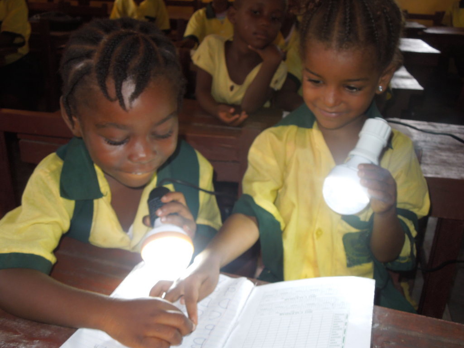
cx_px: 232
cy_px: 174
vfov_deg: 36.8
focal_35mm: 39
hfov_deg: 47.9
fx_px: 523
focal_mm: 7
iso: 200
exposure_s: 1/30
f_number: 3.8
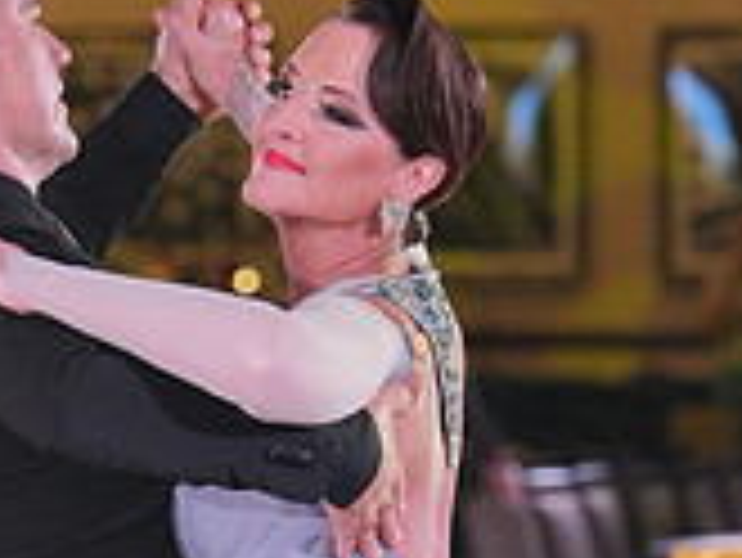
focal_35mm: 416
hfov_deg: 4.8
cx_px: 133
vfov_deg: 3.6
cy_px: 765
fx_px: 8924
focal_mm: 123
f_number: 4
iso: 2000
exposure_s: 1/400
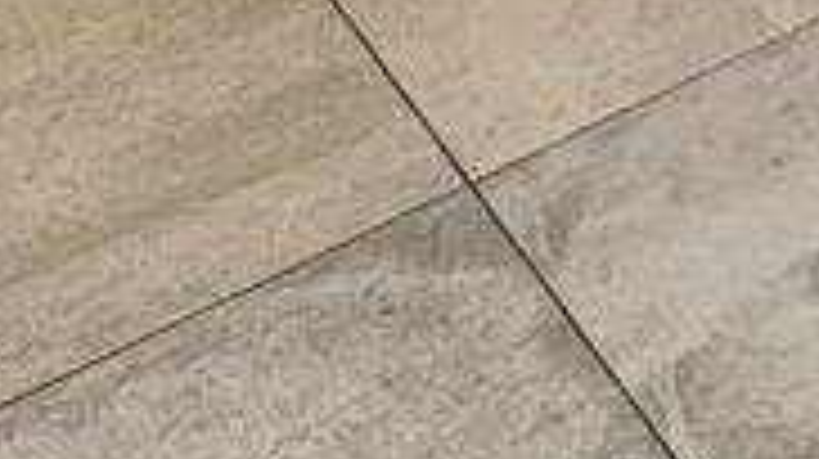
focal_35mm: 112
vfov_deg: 6.4
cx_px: 2480
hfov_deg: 11.2
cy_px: -1804
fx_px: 2430
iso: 50
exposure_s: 1/400
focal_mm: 2.2
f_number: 2.2
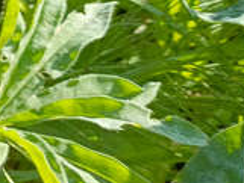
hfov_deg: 12.7
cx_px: -320
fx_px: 875
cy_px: -103
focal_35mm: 124
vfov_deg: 11.4
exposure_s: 1/288
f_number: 1.69
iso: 111
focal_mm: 4.76
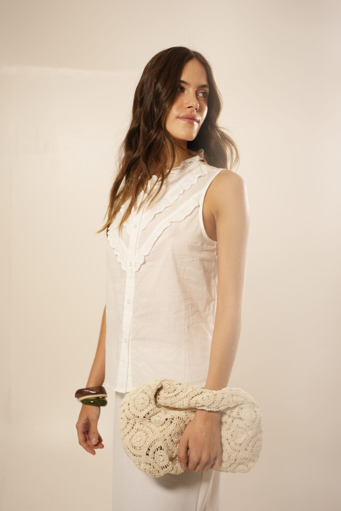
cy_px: 256
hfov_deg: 27.0
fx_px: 710
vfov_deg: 39.6
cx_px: 170
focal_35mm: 50
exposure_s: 1/125
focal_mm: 50
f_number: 2.8
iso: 640
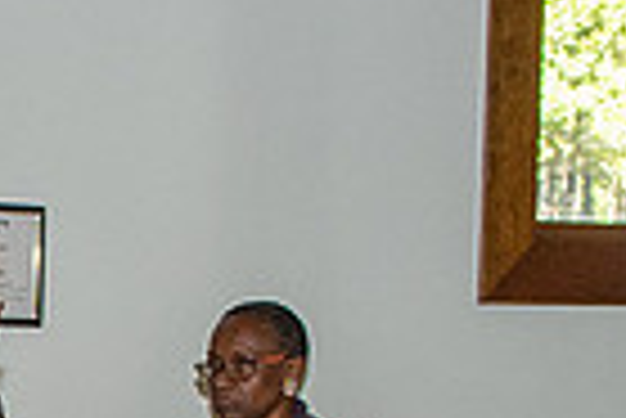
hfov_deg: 13.2
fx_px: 2402
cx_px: -540
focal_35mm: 138
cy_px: 708
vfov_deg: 9.6
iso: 800
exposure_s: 1/200
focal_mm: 22
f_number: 4.5
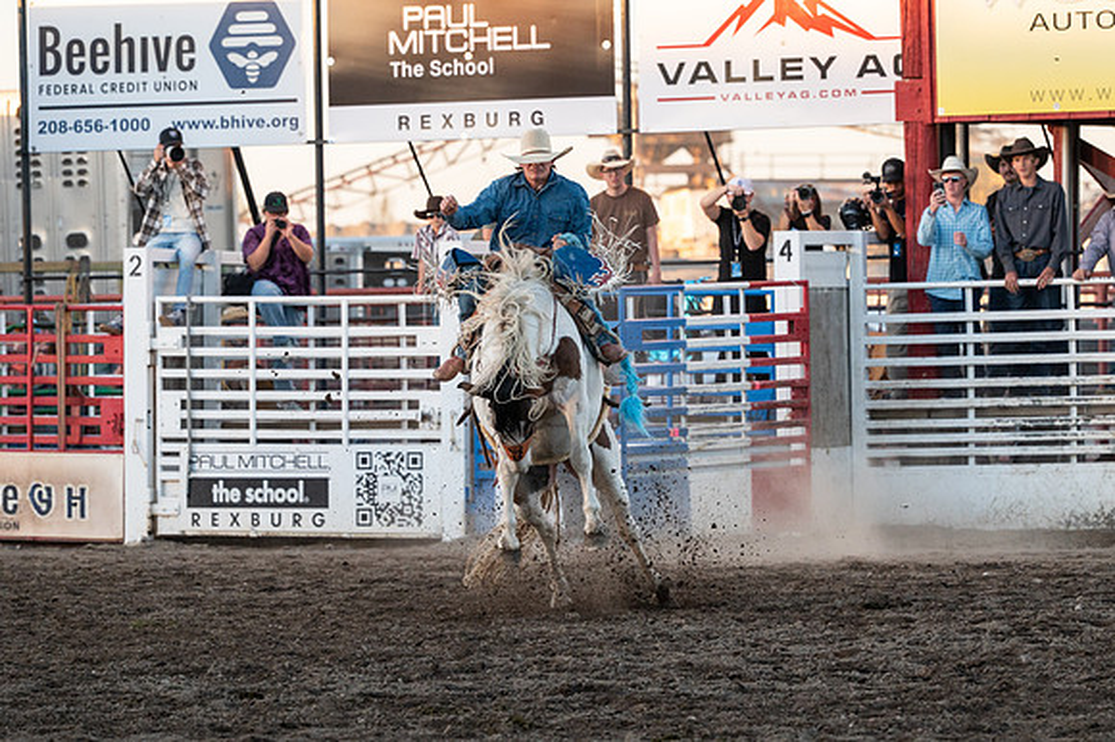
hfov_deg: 9.2
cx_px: 676
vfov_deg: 6.1
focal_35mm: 225
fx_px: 6962
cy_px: 408
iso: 1000
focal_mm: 175
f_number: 5
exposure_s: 1/1250
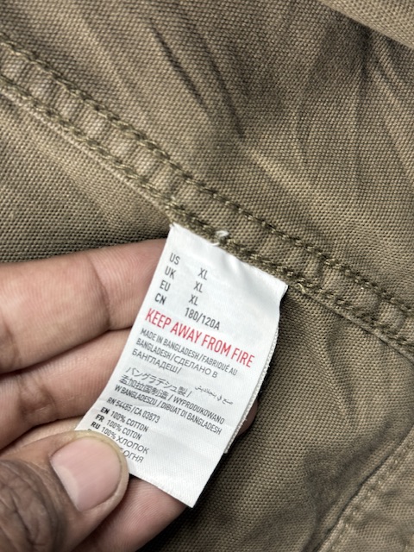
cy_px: 276
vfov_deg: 39.7
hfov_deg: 30.3
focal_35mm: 48
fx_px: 765
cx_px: 207
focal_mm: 6.76
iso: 80
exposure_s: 1/50
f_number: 1.78
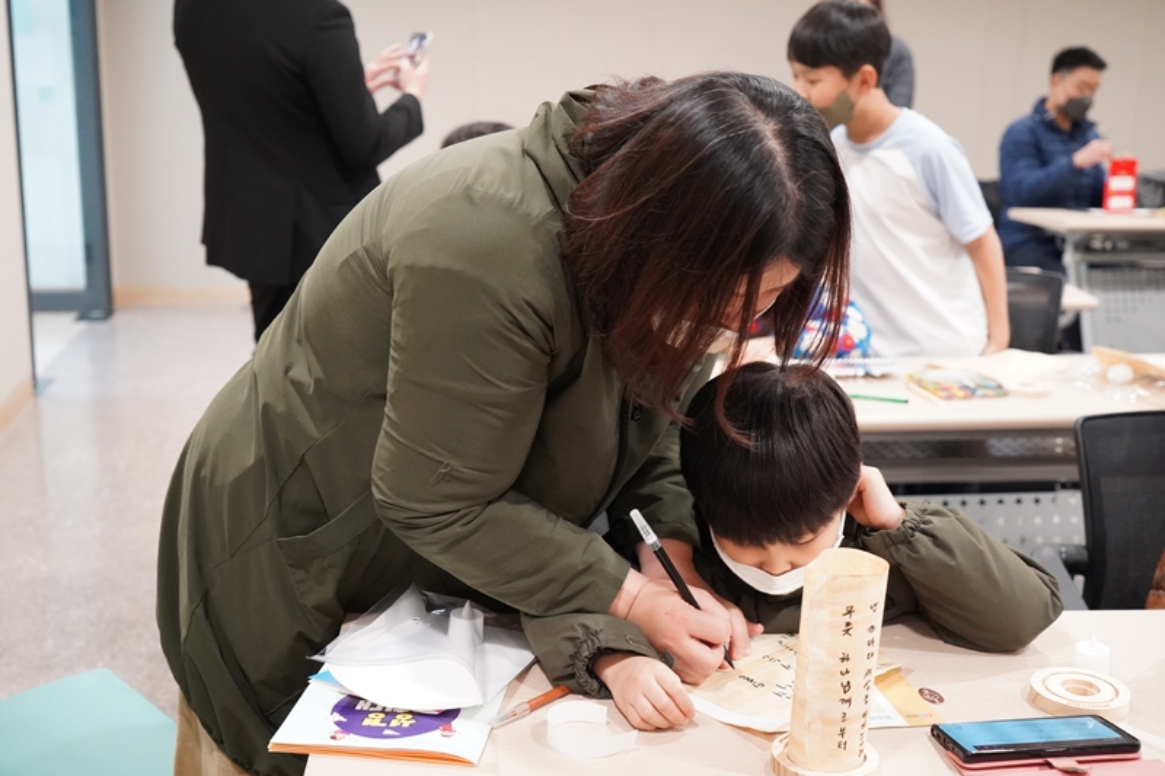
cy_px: 388
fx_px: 1326
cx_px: 582
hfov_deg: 47.4
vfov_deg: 32.6
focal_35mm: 41
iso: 10000
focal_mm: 41
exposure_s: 1/160
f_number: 4
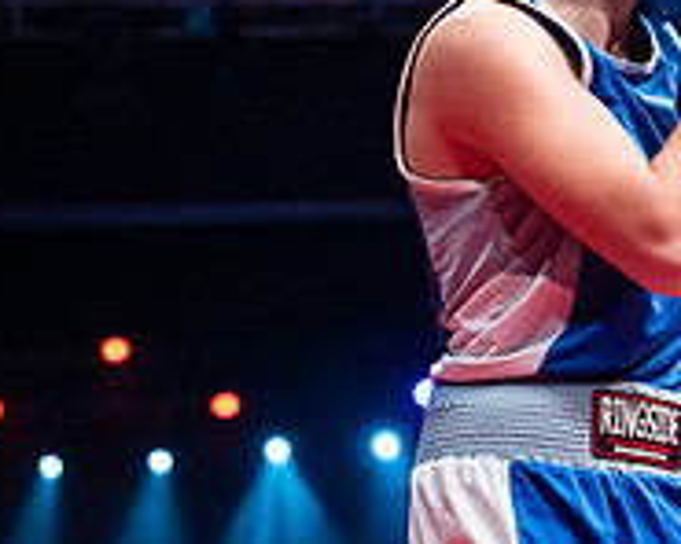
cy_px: 189
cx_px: 1042
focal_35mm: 147
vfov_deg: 10.5
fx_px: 2963
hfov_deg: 12.4
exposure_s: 1/1000
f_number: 2.8
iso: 4000
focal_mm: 50
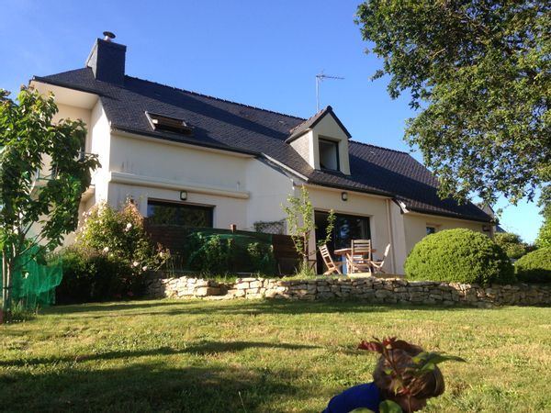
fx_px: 525
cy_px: 206
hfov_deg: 55.4
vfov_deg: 42.9
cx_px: 276
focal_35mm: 33
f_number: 2.4
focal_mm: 4.13
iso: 50
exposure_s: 1/497
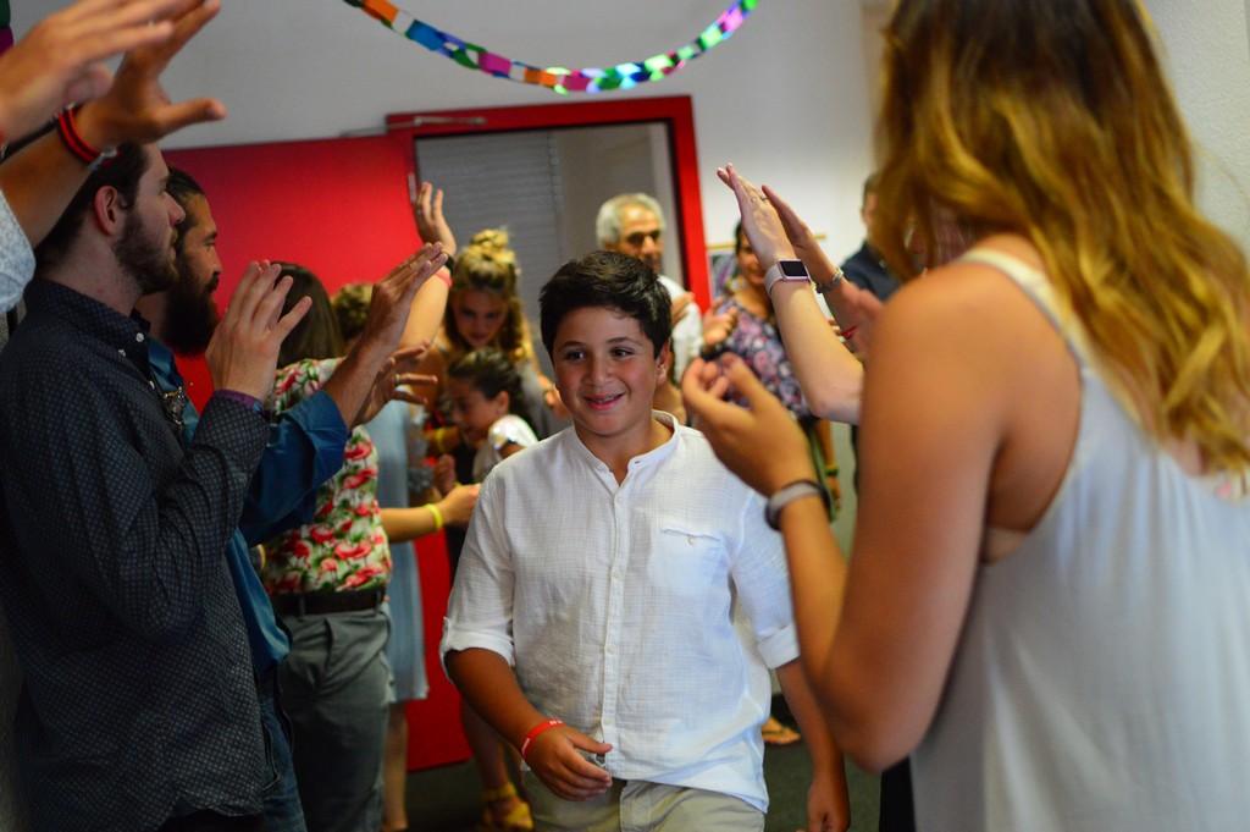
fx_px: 1821
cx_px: 625
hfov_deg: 37.9
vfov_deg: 25.7
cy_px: 416
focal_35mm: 52
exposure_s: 1/250
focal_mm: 35
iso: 1600
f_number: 1.8
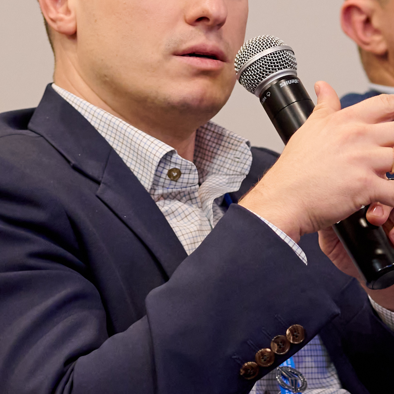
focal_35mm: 390
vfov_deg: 4.5
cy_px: 55
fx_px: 5022
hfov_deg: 4.5
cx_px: 487
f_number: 4
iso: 3200
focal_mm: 98
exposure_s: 1/125
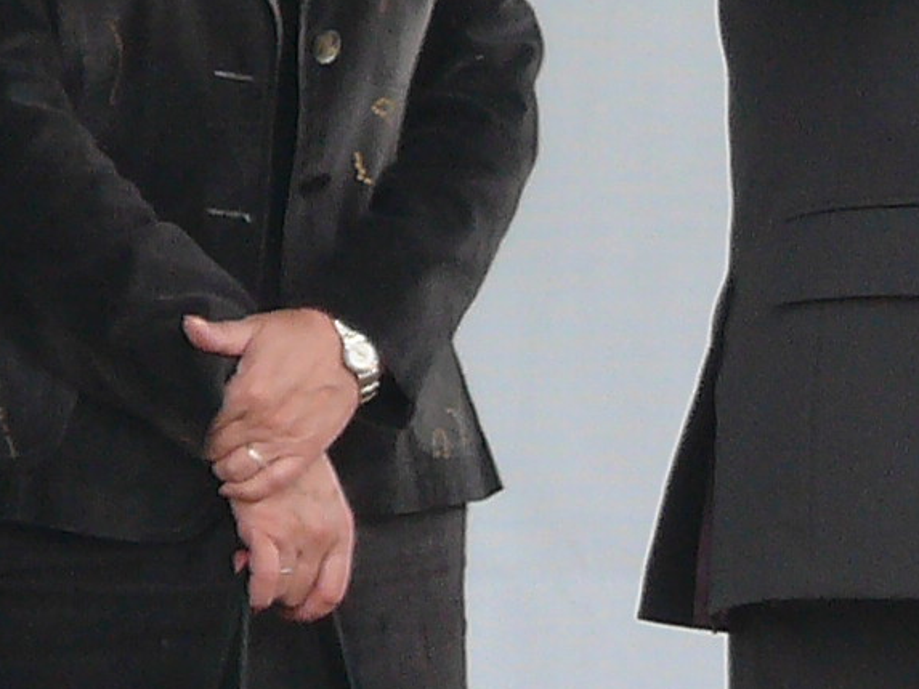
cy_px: 237
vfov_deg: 1.2
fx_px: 33936
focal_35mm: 1278
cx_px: 935
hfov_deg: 1.6
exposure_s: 1/200
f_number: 4
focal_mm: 42.4
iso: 100
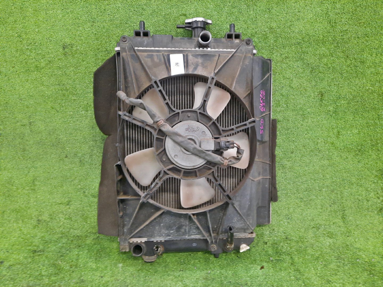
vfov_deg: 54.9
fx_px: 277
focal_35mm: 25
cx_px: 192
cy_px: 144
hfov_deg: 69.4
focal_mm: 4.6
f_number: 2
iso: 416
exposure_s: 1/25
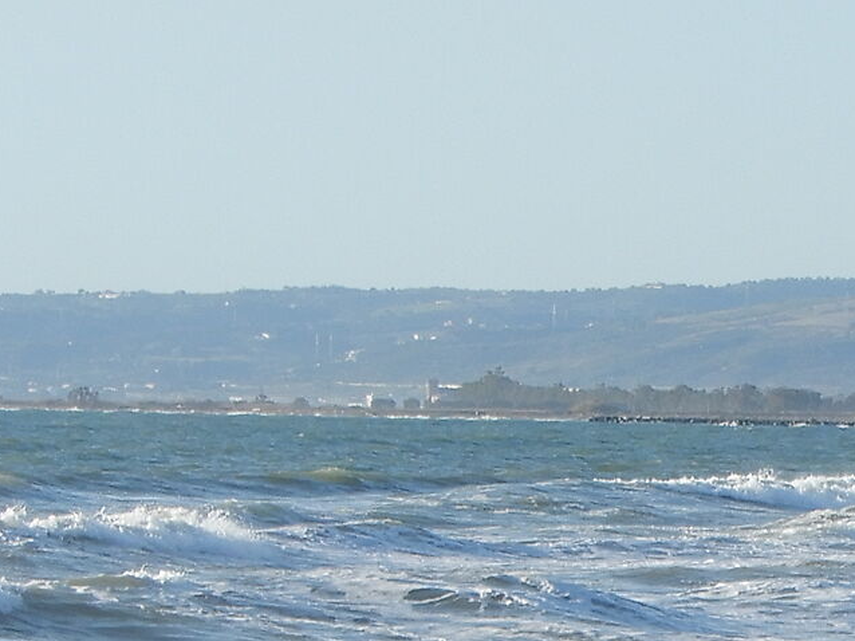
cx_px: 1020
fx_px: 9753
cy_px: 766
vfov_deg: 3.8
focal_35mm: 395
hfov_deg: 5.0
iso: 80
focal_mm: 18.7
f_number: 5
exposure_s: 1/400
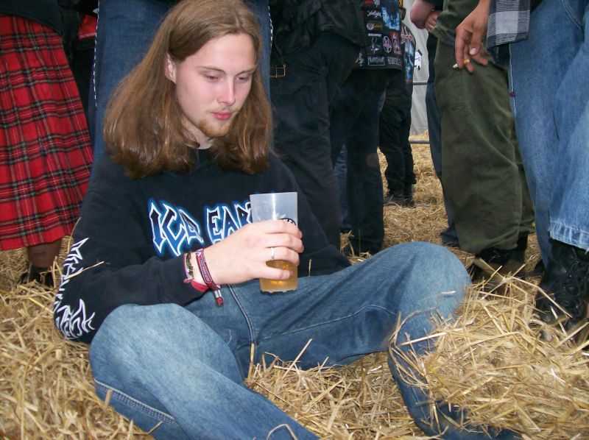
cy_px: 220
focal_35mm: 36
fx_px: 612
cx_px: 294
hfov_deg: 51.4
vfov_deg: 39.6
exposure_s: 1/64
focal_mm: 6
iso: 80
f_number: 2.7
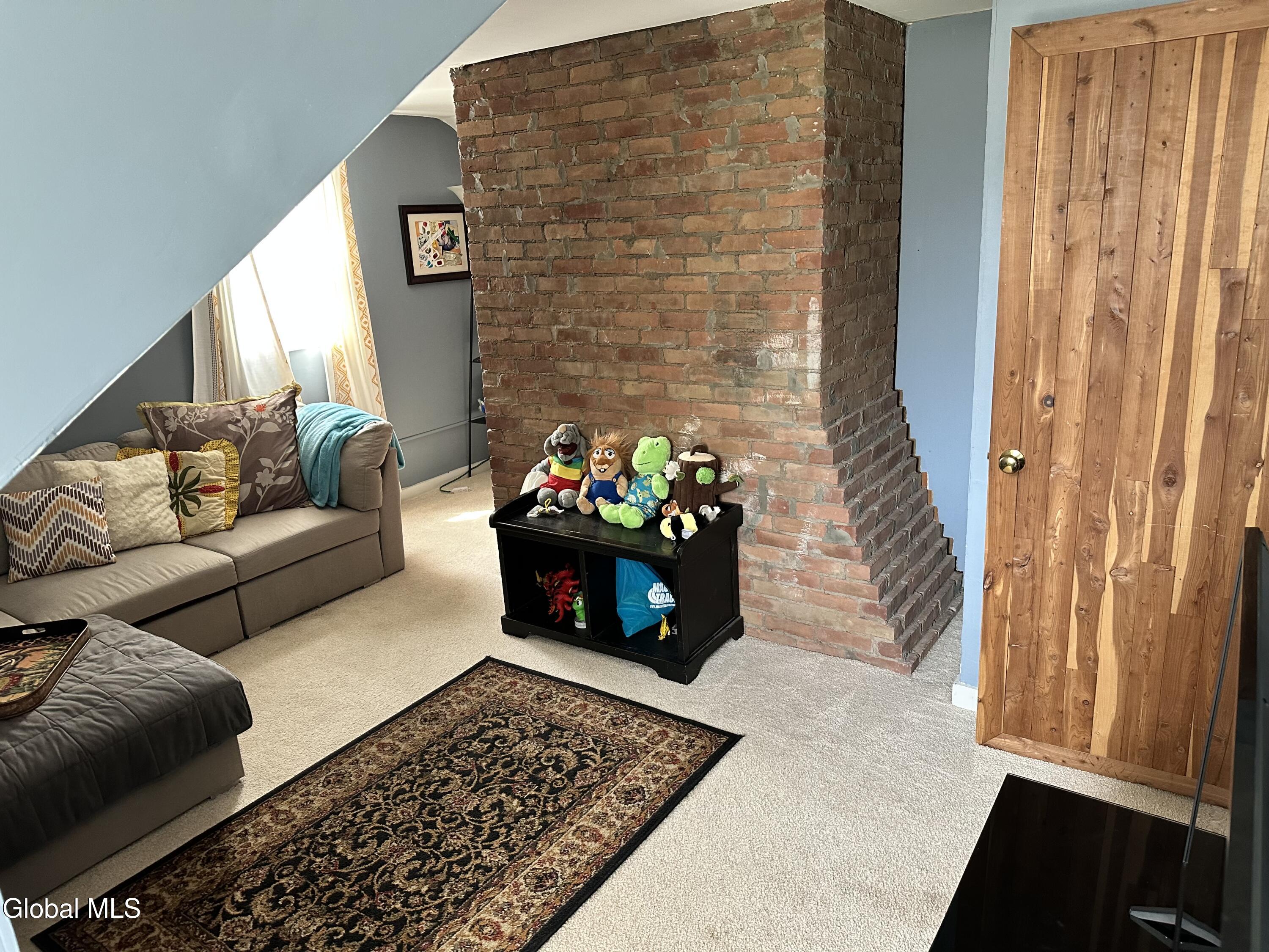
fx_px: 880
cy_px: 476
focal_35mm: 24
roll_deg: +3.5
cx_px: 634
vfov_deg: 56.8
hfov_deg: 71.6
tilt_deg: -16.6
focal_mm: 6.86
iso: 400
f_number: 1.78
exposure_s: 1/60
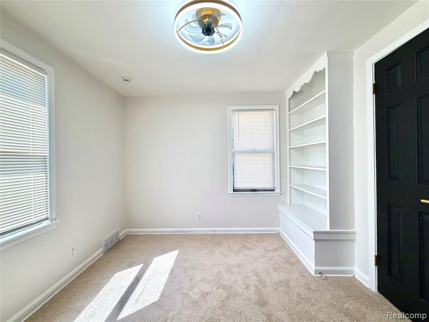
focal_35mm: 14
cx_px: 214
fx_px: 174
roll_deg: -1.4
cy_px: 161
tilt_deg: -0.9
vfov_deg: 85.7
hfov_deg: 102.1
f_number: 2.2
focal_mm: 2.22
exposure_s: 1/121
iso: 200
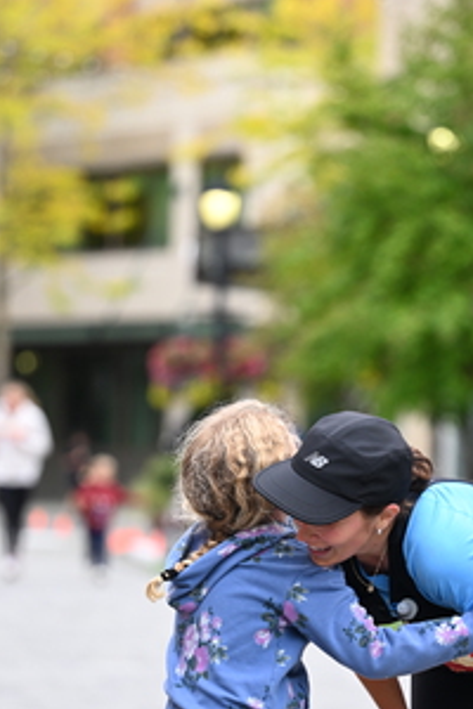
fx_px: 4158
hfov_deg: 6.5
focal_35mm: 211
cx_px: 344
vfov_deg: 9.7
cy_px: 487
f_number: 2.8
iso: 640
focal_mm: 115
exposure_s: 1/1600
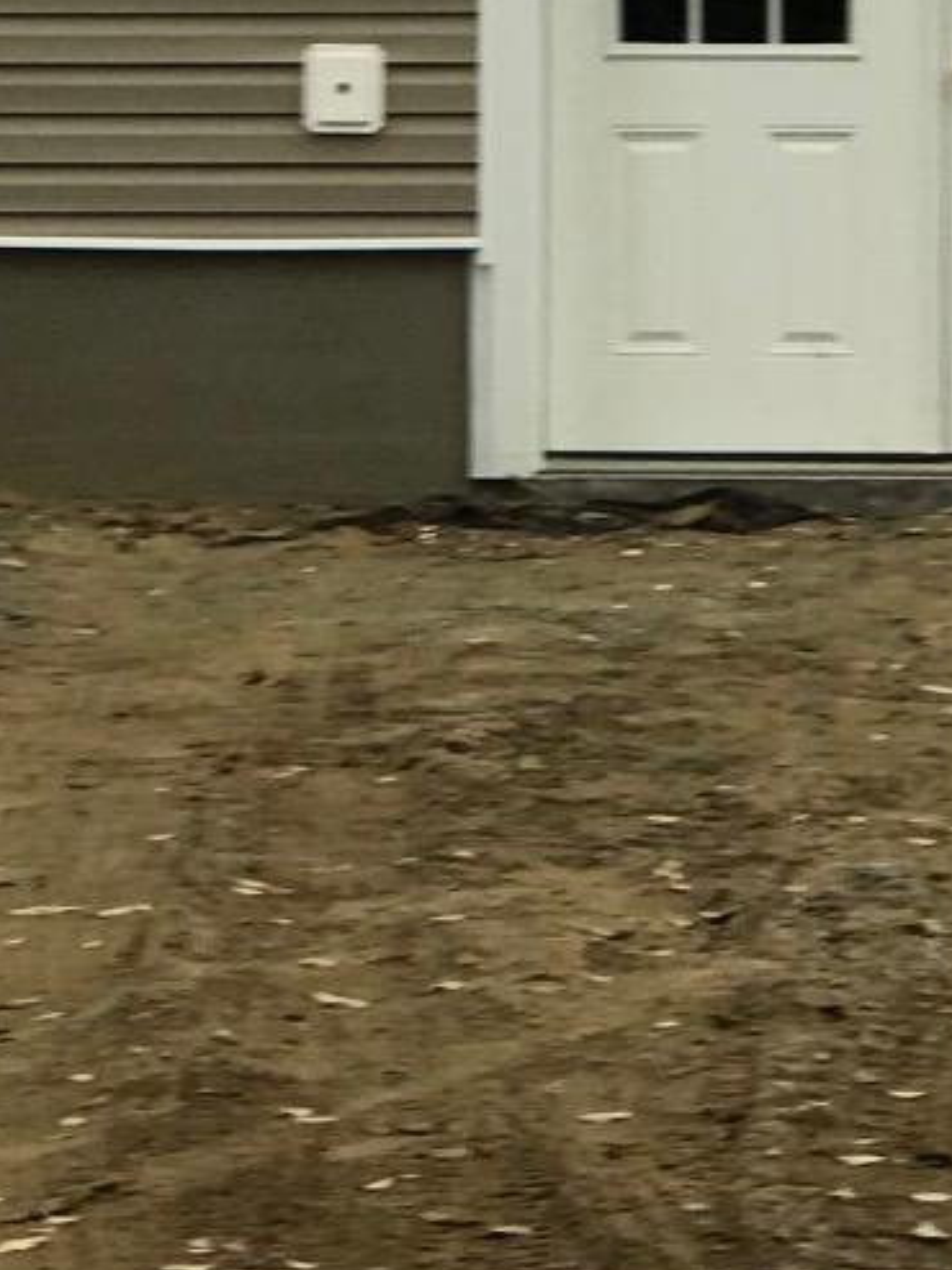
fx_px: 8540
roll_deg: +1.2
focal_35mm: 233
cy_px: -343
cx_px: 494
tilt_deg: +4.3
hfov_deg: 6.4
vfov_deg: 8.4
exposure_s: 1/126
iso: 20
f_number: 2.8
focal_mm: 6.6
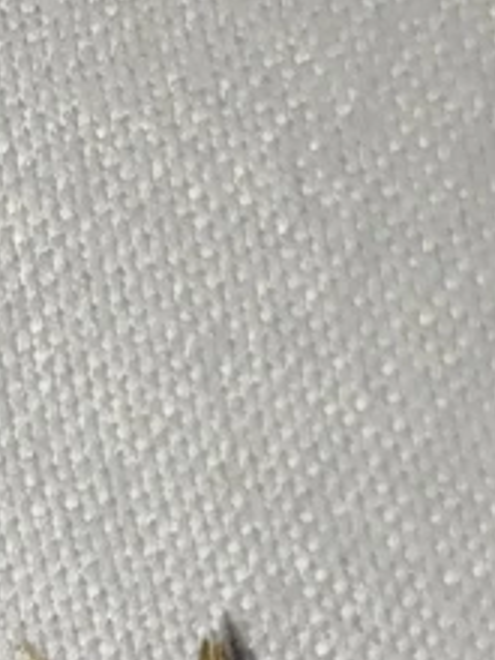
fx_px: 4881
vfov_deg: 7.6
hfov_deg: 5.8
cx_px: 318
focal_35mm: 256
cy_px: 930
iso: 64
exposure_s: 1/50
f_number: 1.7
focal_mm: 5.31
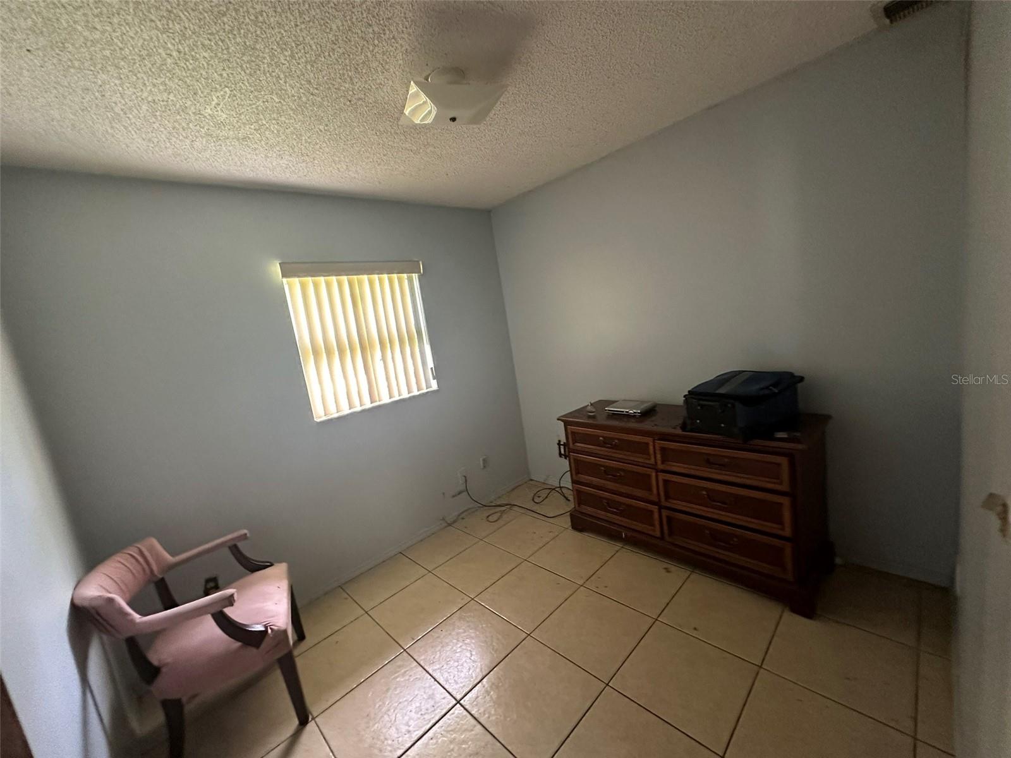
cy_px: 379
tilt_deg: -8.2
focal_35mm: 14
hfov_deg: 102.1
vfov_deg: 85.7
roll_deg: +8.1
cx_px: 506
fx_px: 409
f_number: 2.2
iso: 500
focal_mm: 2.22
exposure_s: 1/60
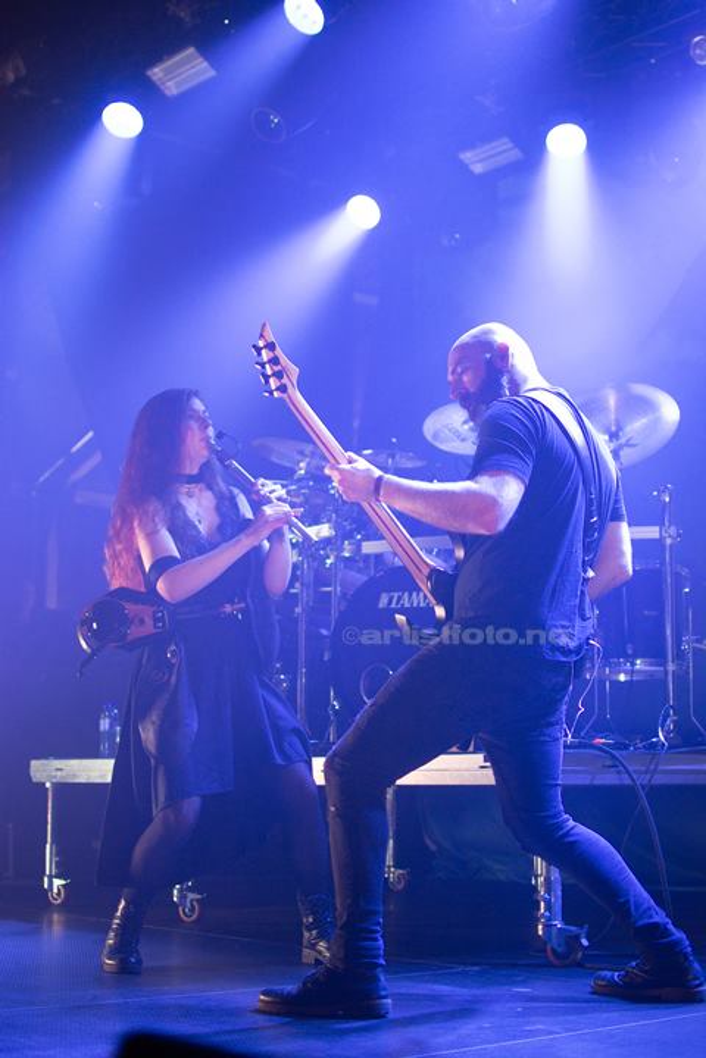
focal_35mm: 52
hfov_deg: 25.8
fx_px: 1544
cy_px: 529
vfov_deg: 37.9
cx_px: 353
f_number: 1.8
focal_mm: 35
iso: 560
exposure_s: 1/250
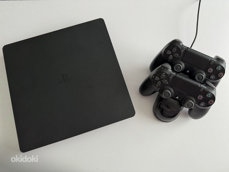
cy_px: 86
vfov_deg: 56.8
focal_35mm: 24
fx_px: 159
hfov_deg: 71.6
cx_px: 114
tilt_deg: -77.1
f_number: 1.78
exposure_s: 1/60
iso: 500
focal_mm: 6.76
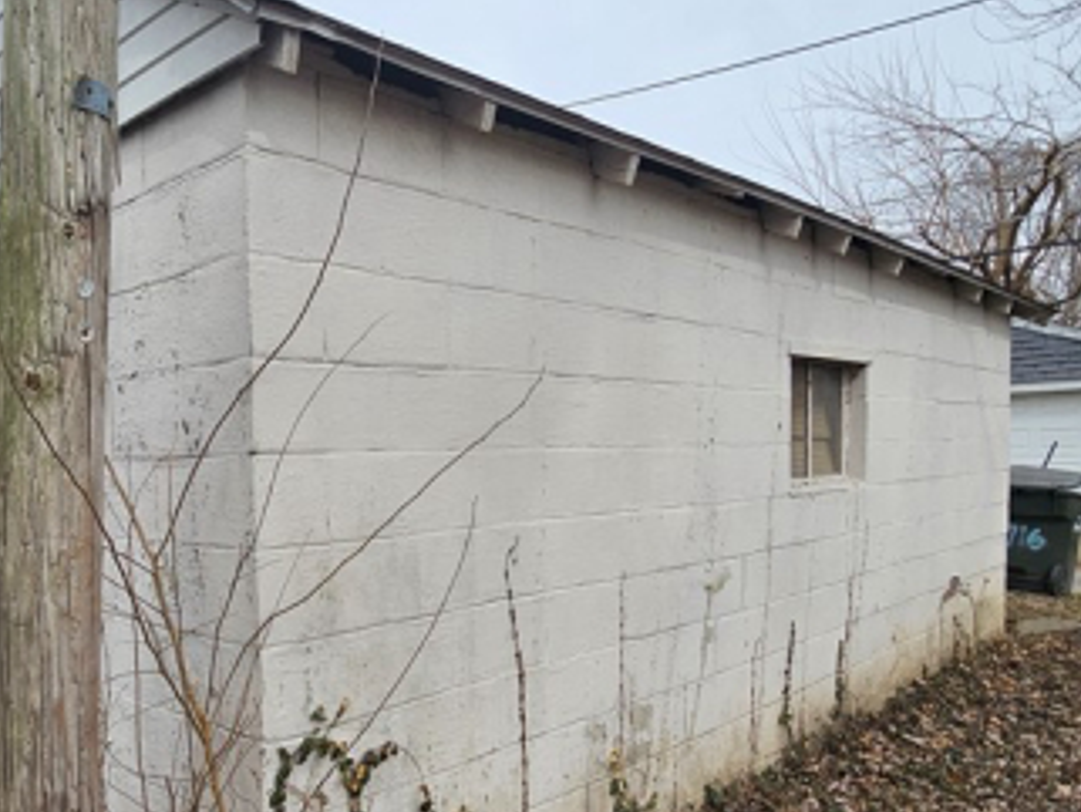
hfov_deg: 63.4
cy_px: 502
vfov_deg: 50.9
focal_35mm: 27
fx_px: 843
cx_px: 345
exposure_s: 1/2216
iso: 50
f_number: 2.2
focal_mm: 2.2
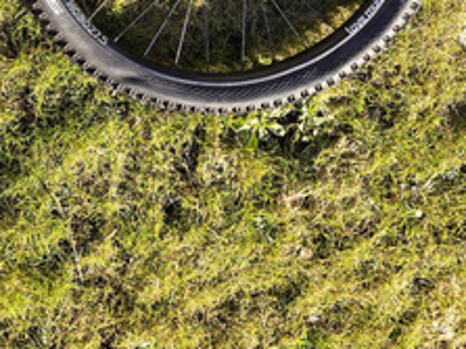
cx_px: -17
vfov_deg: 21.6
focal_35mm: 62
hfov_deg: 28.9
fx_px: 834
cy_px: -92
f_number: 1.7
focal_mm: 6.3
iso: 12
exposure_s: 1/261
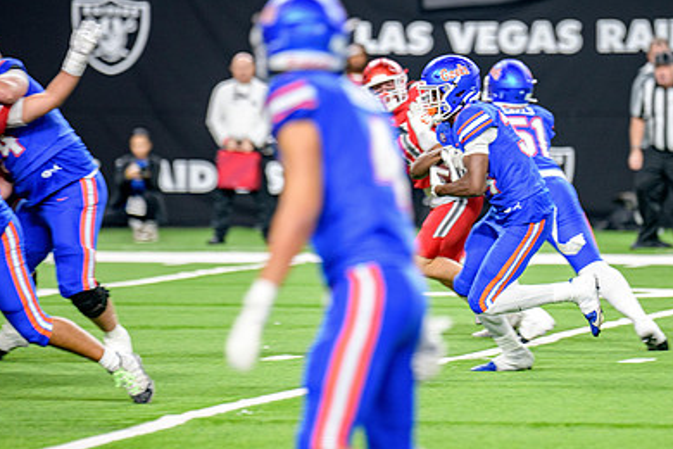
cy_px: 203
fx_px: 6954
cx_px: 475
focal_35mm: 372
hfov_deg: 5.5
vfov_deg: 3.7
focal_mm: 250
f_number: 2.8
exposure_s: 1/400
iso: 1250
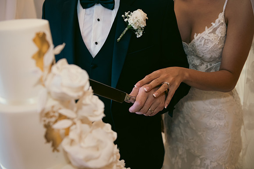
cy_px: 84
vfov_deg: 35.1
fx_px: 268
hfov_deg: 50.7
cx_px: 127
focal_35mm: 38
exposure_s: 1/160
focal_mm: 38
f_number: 3.5
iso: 640
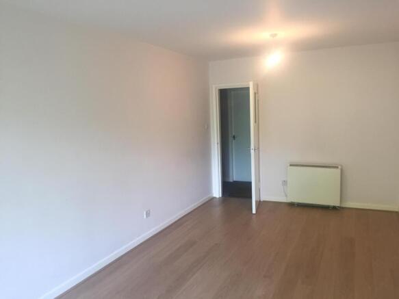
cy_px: 150
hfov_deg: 61.7
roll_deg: +1.2
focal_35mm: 29
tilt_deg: -6.5
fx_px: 334
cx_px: 200
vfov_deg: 48.2
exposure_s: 1/33
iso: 64
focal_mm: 4.15
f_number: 2.2
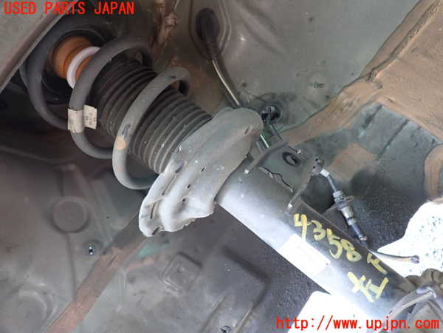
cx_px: 222
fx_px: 320
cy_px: 166
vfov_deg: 54.9
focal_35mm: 25
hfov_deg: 69.4
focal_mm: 4.5
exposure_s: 1/30
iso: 400
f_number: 2
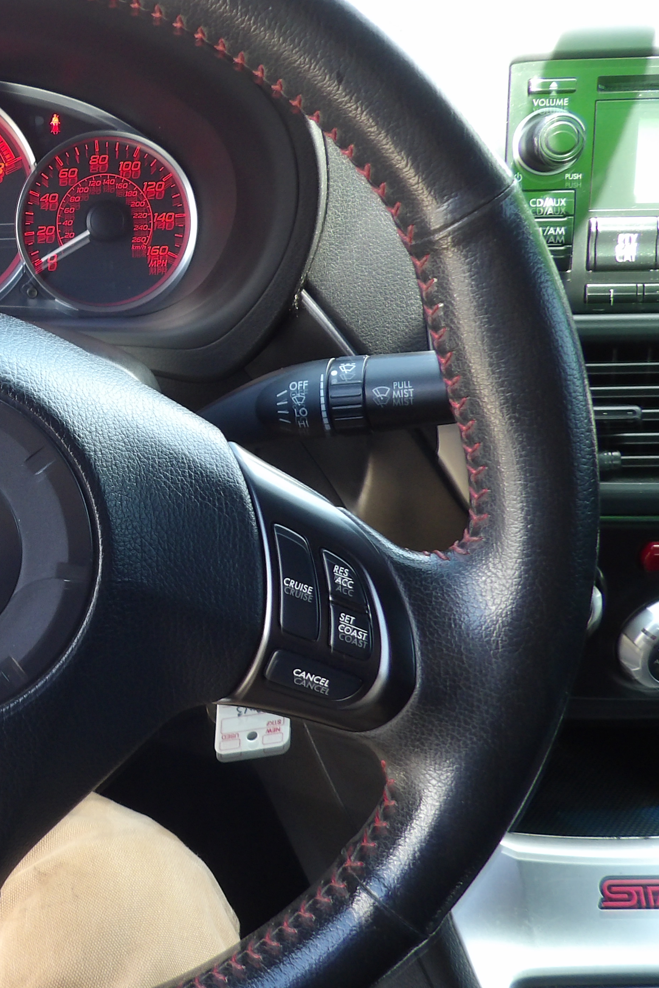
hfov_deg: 29.0
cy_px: 438
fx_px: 1126
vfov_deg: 47.3
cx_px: -94
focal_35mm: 41
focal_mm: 4.3
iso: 122
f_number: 3.2
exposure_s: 1/33
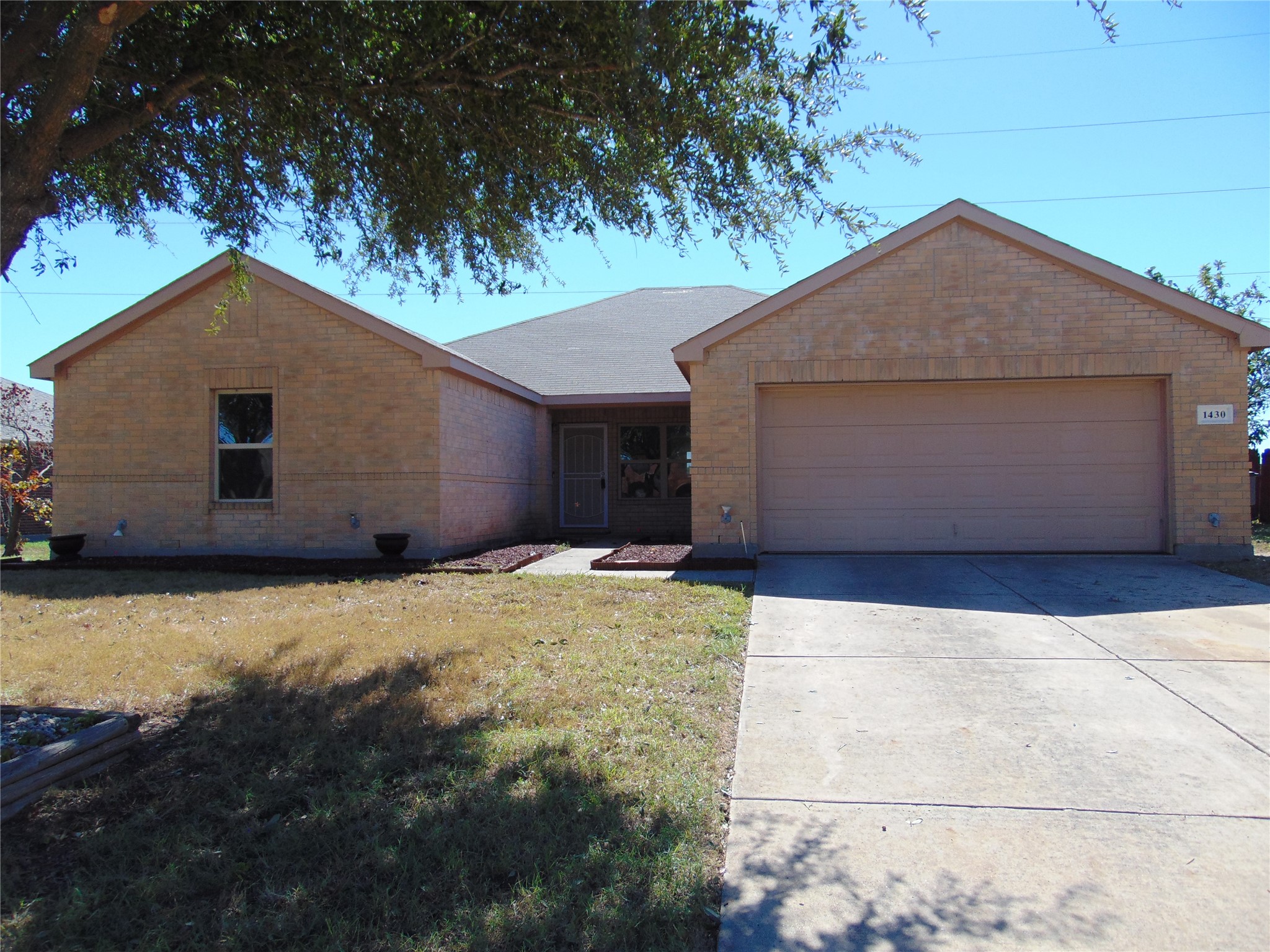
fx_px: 917
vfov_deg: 54.9
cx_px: 635
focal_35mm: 25
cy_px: 476
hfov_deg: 69.4
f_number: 3
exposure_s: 1/800
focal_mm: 4.5
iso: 80
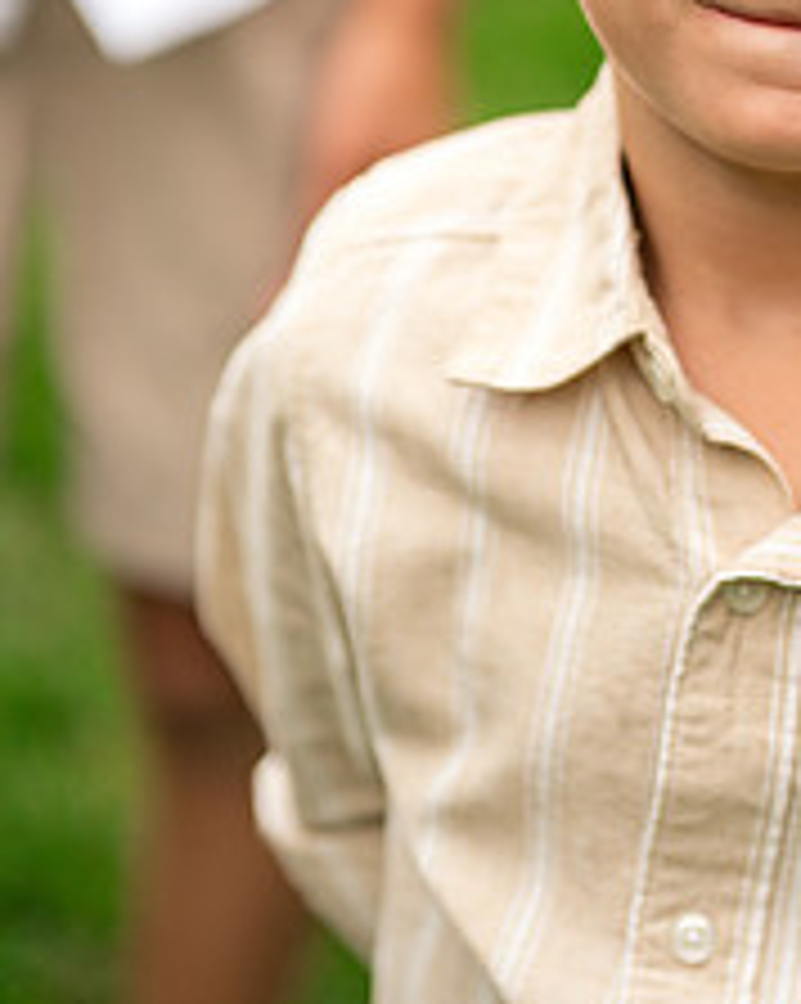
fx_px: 4777
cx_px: 639
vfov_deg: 11.9
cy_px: 140
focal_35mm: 161
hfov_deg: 9.6
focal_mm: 85
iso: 400
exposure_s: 1/2000
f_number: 2.5
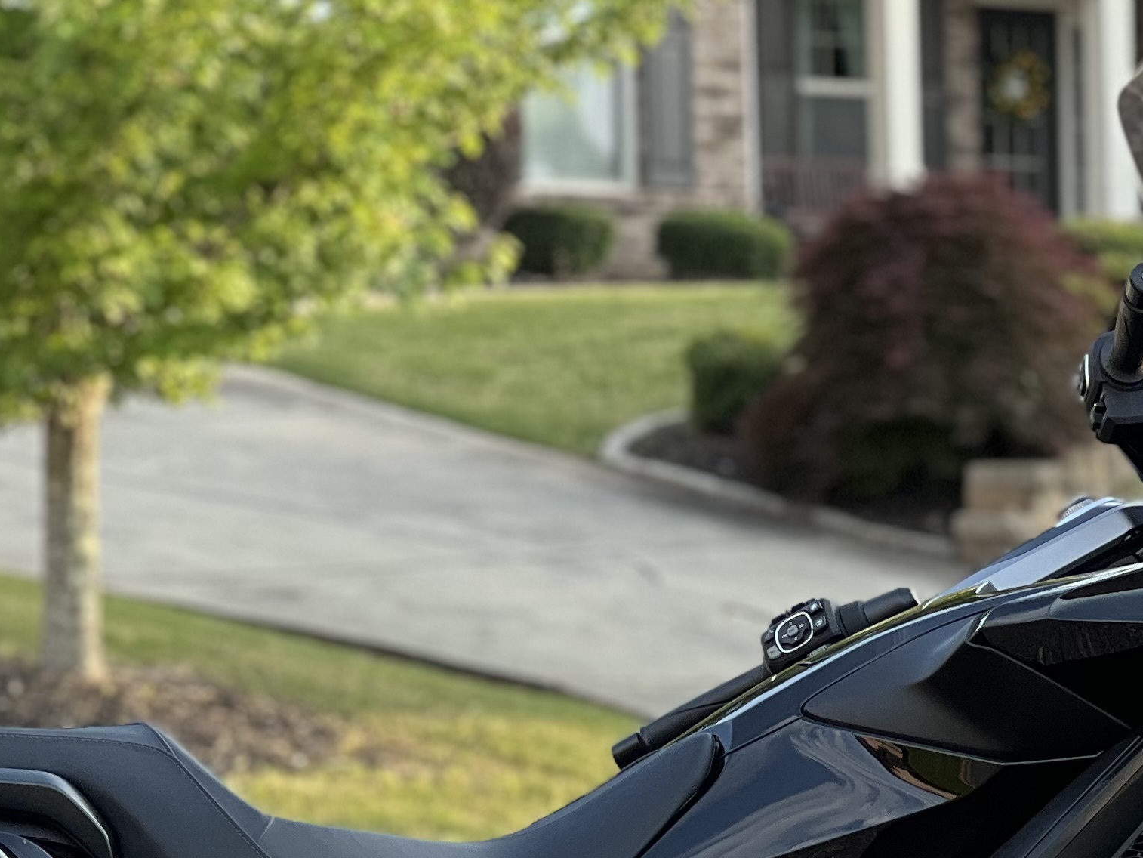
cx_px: 625
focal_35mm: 205
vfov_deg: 7.2
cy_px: 870
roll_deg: +1.3
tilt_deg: -1.0
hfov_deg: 9.6
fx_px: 6770
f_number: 2.8
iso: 50
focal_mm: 9
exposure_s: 1/121
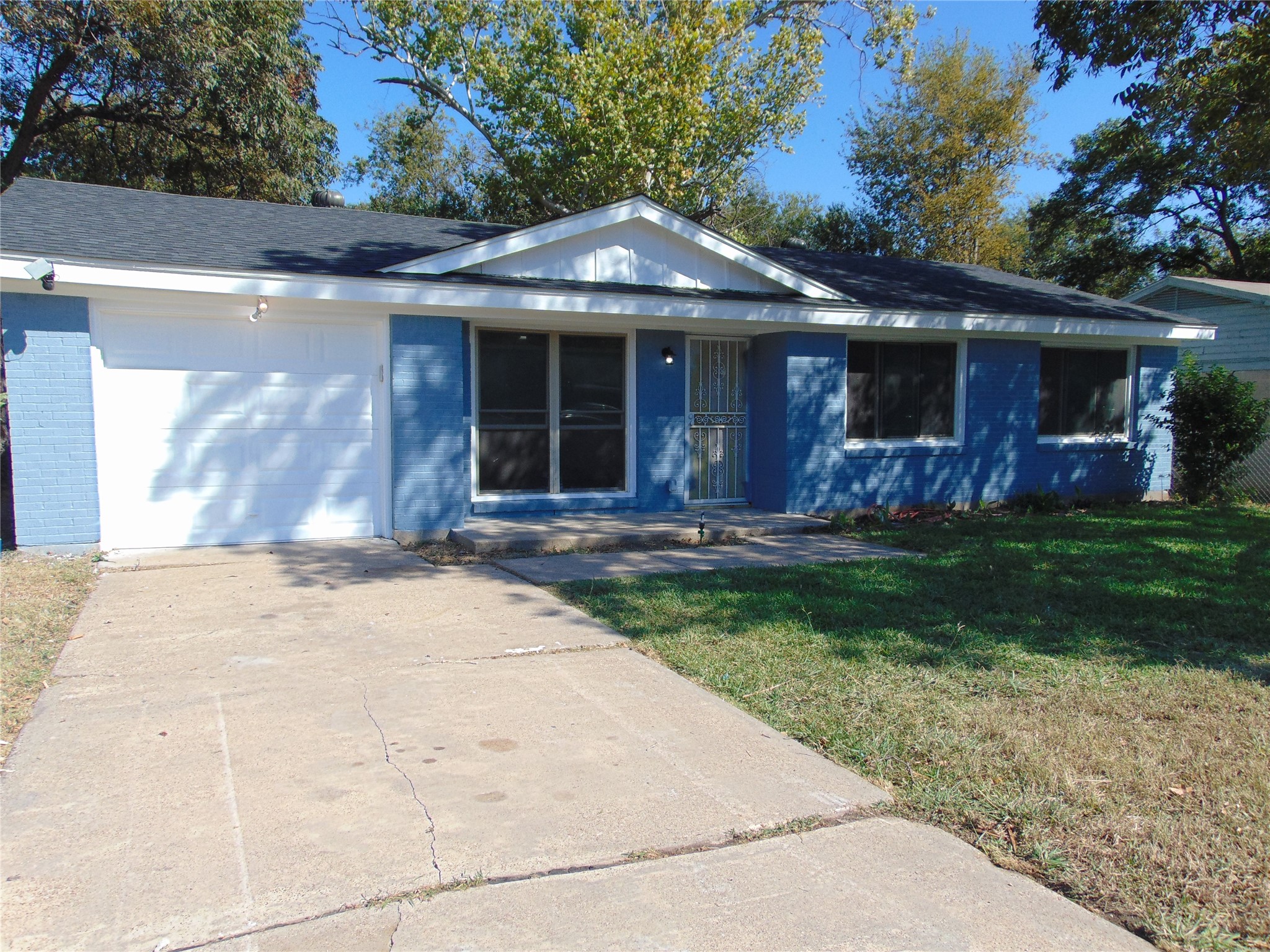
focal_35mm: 25
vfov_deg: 54.9
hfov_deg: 69.4
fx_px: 917
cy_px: 476
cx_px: 635
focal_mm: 4.5
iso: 80
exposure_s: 1/200
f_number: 7.7
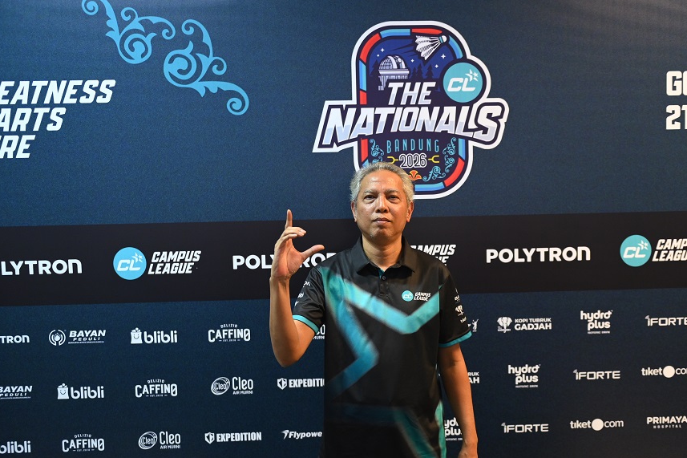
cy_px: 266
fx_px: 801
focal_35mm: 42
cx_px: 378
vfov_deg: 31.8
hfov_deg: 46.3
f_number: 2.8
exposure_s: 1/60
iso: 1600
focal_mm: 36
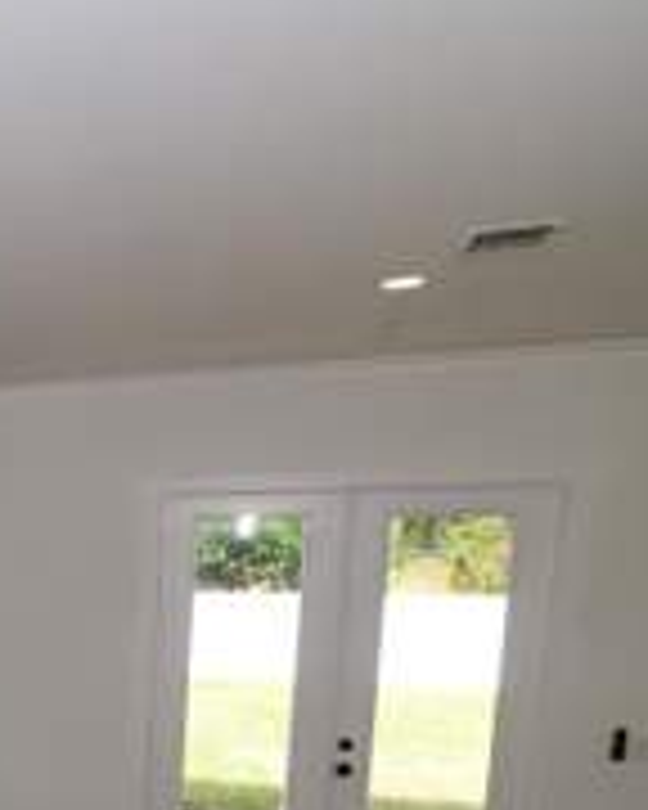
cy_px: 677
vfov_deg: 42.1
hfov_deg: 27.5
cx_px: -274
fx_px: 989
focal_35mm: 41
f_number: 9
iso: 320
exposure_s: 1/60
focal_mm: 11
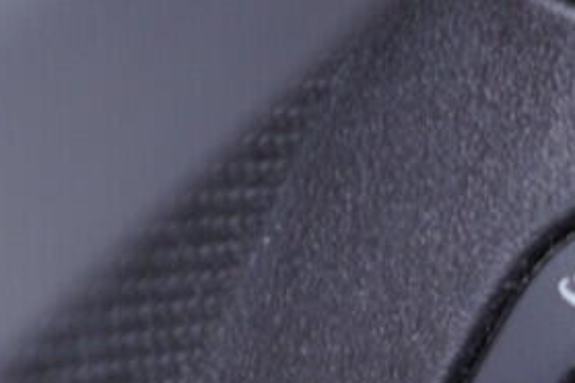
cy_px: 509
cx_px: 732
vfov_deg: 7.3
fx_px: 2971
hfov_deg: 10.8
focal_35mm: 186
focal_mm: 24
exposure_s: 1/40
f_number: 2.8
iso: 250
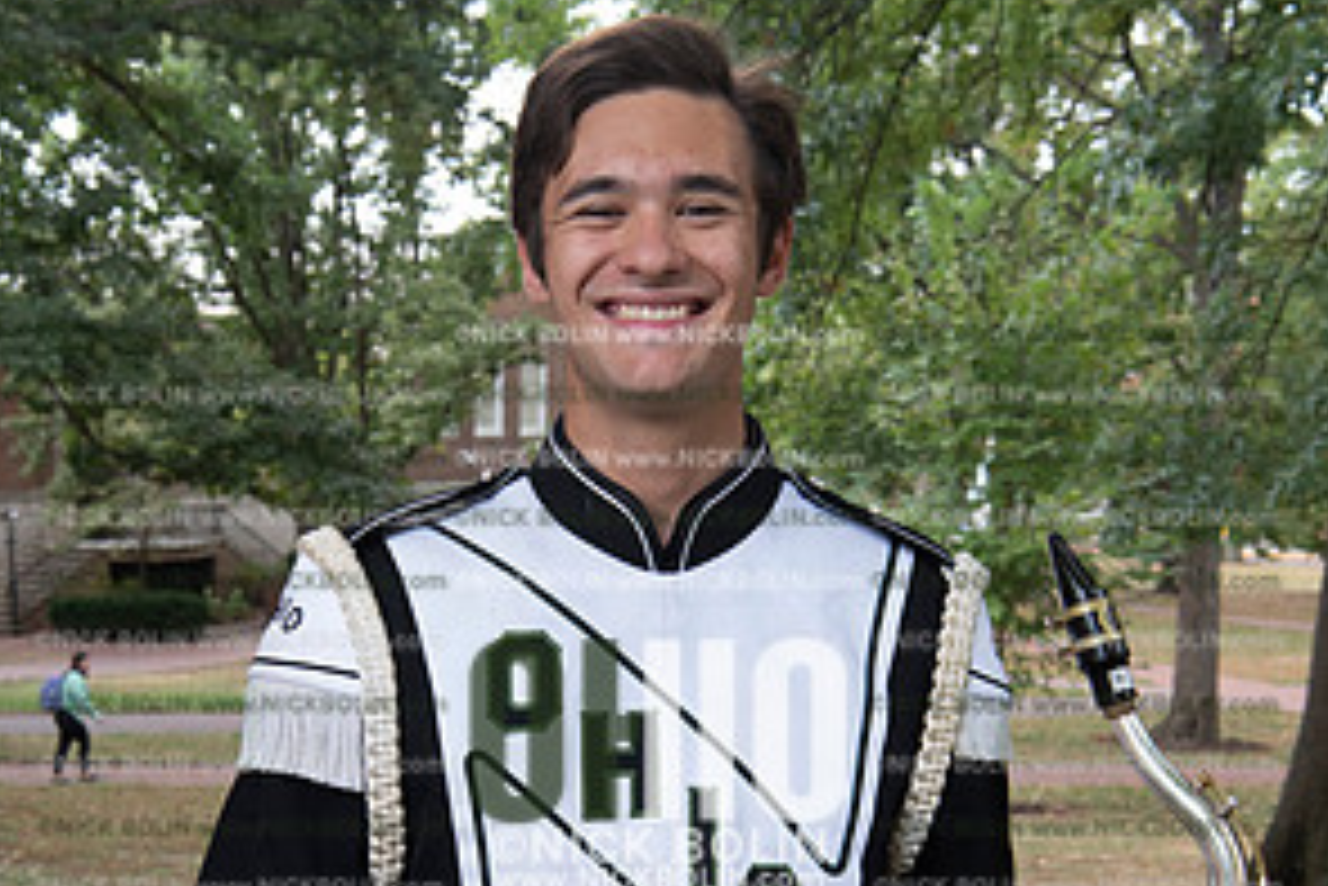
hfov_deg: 32.9
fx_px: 2251
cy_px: 765
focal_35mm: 61
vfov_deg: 21.9
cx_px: 657
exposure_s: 1/100
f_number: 8
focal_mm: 40
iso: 800
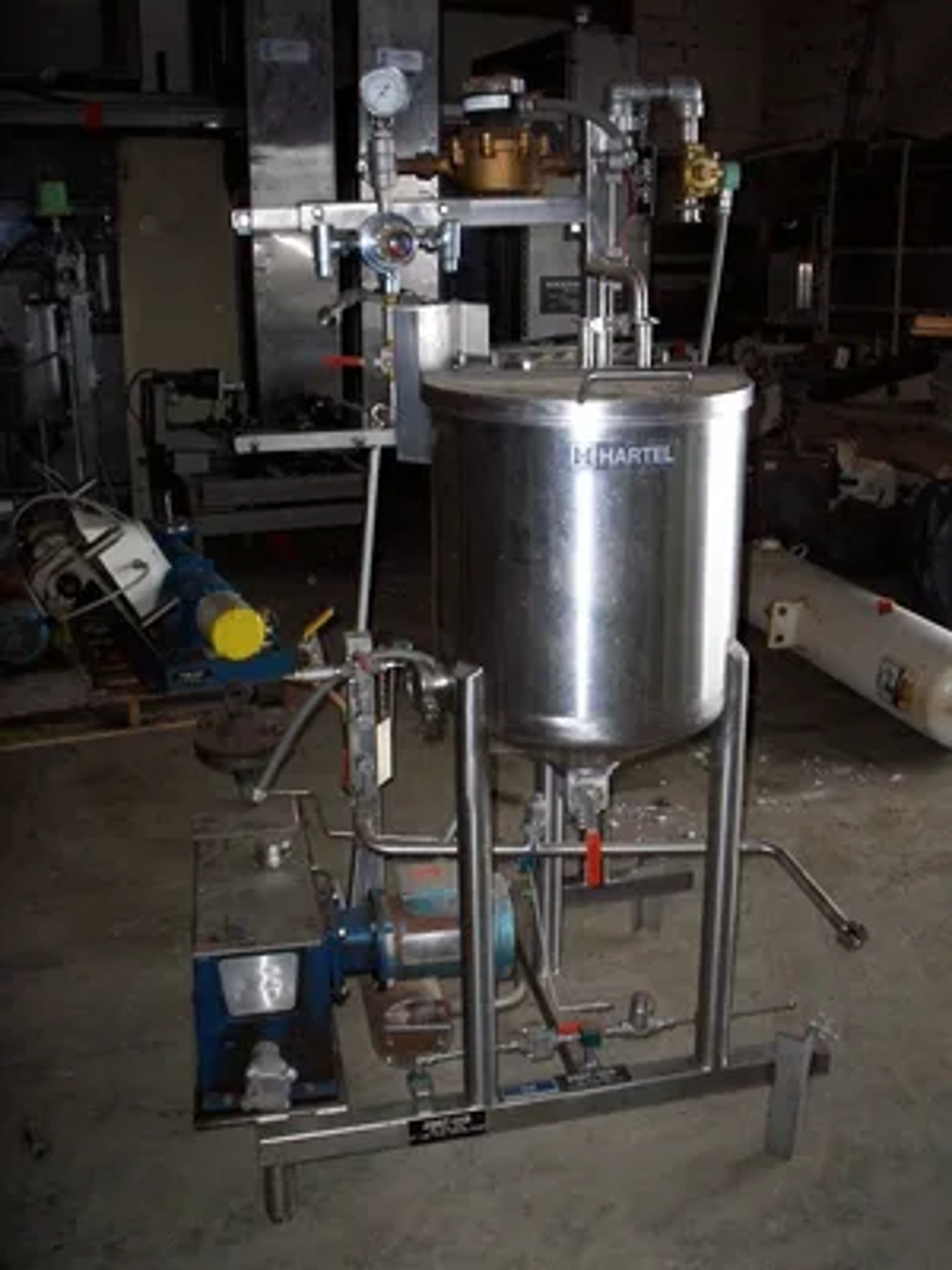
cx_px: 476
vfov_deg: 51.4
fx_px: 1320
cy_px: 635
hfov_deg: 39.7
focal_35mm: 36
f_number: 4.5
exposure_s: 1/64
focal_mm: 5.9
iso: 140
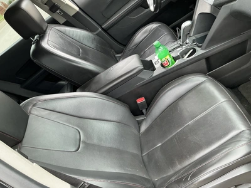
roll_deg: +44.6
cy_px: 94
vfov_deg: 49.7
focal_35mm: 28
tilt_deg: -35.1
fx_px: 203
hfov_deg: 63.4
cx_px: 126
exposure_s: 1/122
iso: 50
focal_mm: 3
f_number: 1.8
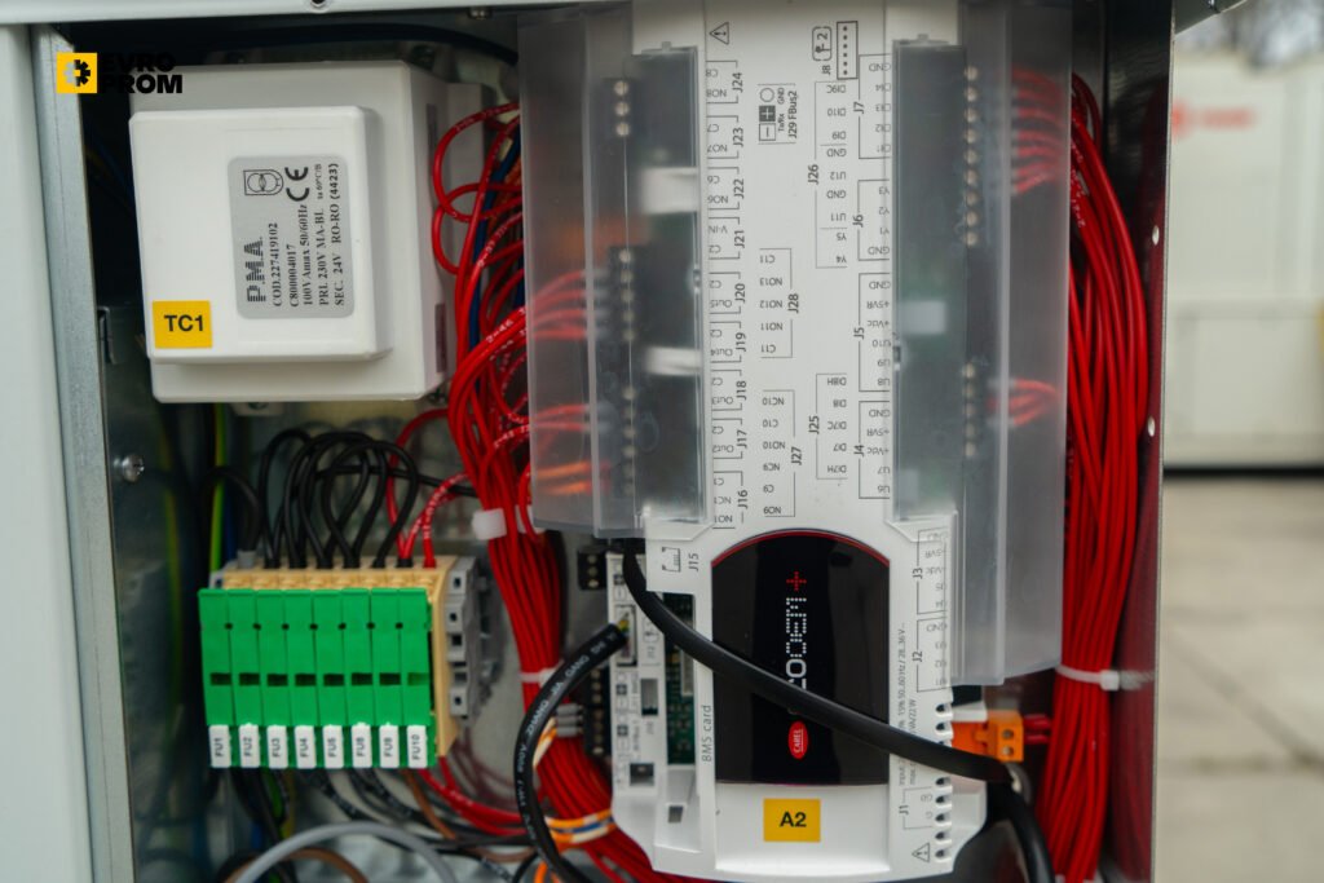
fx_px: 1361
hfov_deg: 51.9
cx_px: 662
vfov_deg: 36.0
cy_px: 442
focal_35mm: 37
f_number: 6.3
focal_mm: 37
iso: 250
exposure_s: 1/200
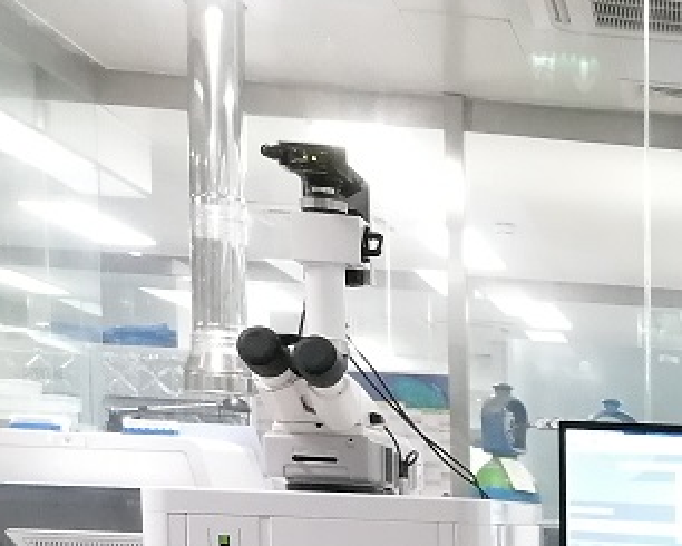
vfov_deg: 16.7
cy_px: 738
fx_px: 1736
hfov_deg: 19.3
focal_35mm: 86
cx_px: 1034
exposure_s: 1/33.3
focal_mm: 4.75
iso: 320
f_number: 1.8
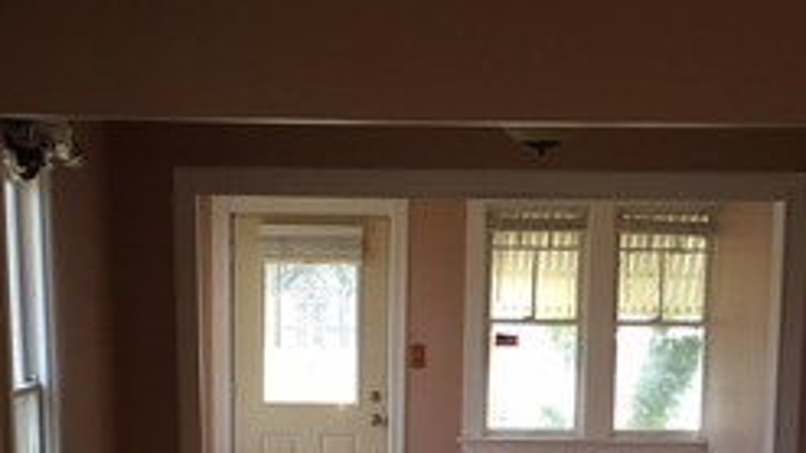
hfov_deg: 25.9
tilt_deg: -11.2
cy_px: 662
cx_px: 405
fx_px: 1753
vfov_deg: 13.9
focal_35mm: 82
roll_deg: -0.6
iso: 32
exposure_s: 1/60
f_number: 2.2
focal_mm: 4.15
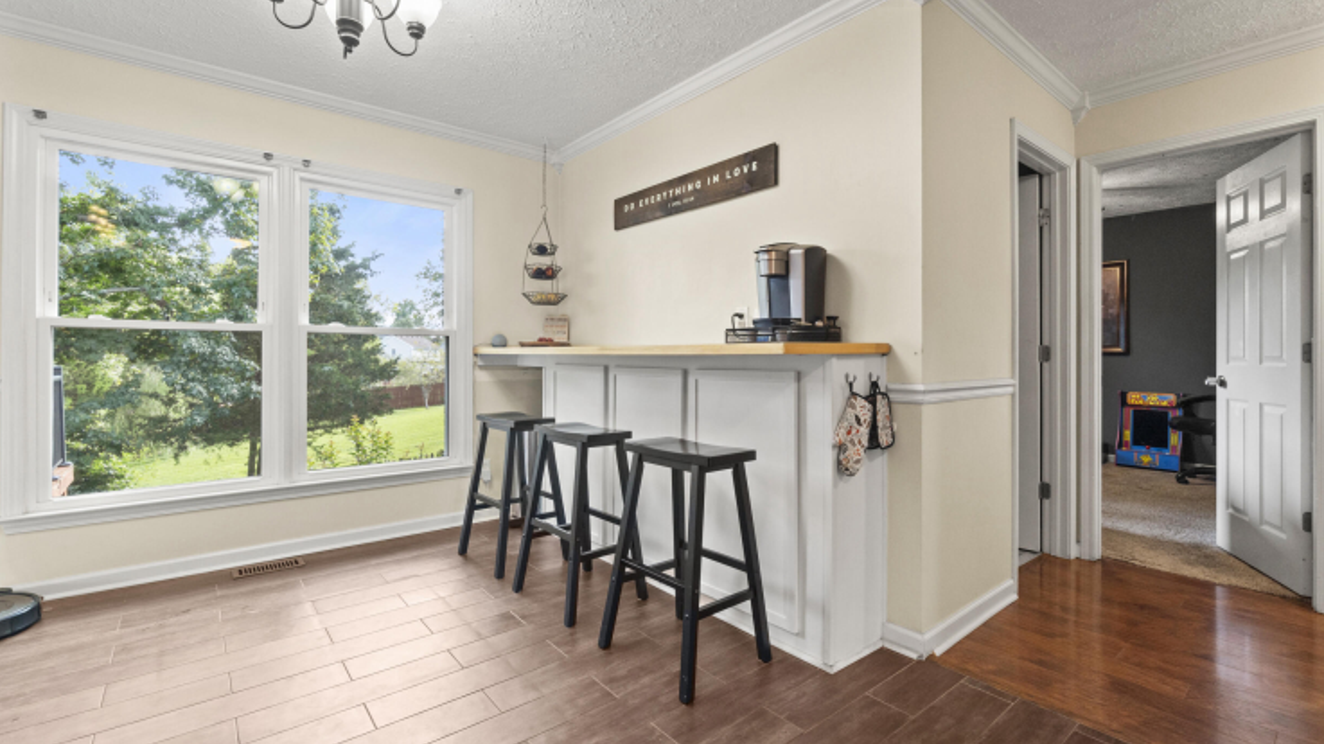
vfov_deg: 67.0
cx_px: 666
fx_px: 562
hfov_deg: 99.4
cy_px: 349
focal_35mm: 16
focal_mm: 10
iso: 400
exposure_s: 1/10
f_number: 8
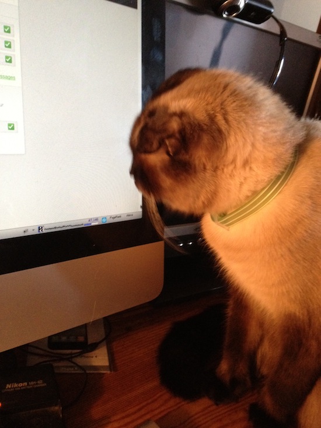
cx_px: 160
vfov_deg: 52.6
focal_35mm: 35
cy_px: 214
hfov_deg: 40.7
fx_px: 433
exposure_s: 1/20
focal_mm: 4.28
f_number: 2.4
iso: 400
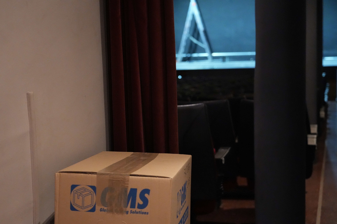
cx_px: 168
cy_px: 112
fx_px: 505
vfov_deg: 25.1
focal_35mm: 54
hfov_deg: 36.9
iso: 12800
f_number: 4
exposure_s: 1/160
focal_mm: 54
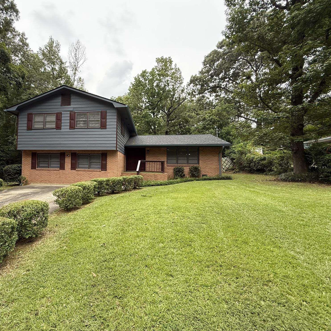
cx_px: 125
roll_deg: -1.2
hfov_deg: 82.4
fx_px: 184
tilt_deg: +2.8
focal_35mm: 17
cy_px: 162
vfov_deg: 84.0
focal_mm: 2.22
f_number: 2.2
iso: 64
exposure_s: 1/319
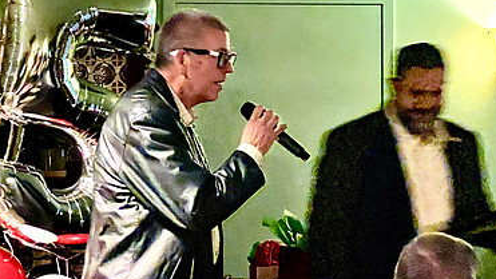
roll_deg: +0.8
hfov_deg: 16.3
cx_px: 143
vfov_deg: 9.3
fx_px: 1724
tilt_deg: -1.5
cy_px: 169
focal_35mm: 131
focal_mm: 9
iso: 2000
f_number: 2.8
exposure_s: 1/17
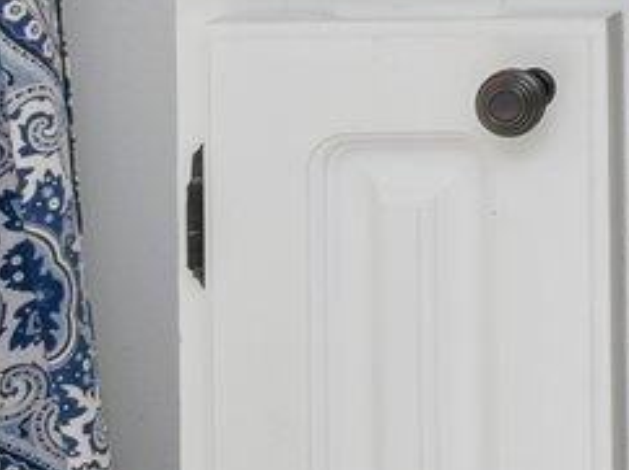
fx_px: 3323
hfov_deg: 7.7
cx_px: 2430
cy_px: -1005
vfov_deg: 7.1
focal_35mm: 183
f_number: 9
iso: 160
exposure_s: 1/30
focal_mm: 22.5
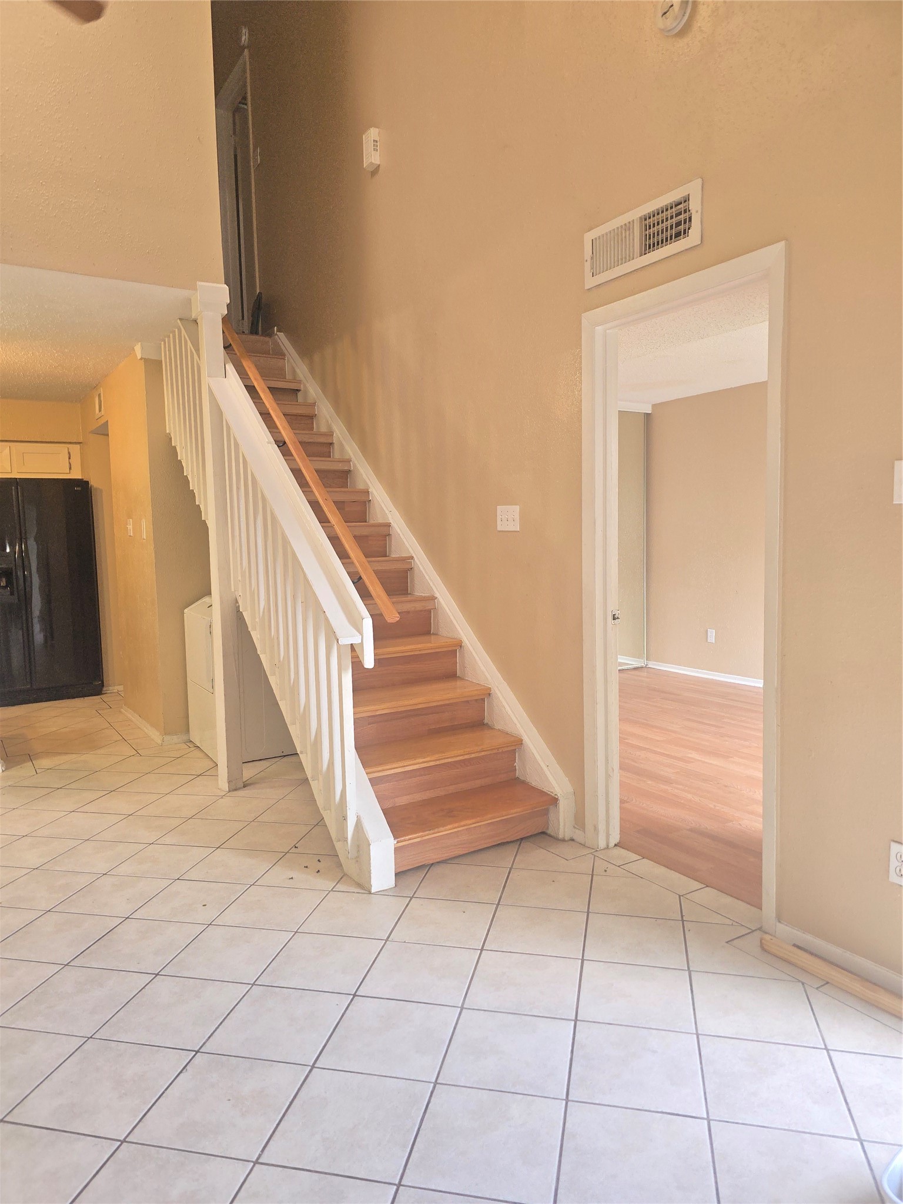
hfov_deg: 58.9
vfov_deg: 73.9
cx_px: 452
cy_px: 602
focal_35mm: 23
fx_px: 800
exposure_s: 1/60
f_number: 1.7
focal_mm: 6.3
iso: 100
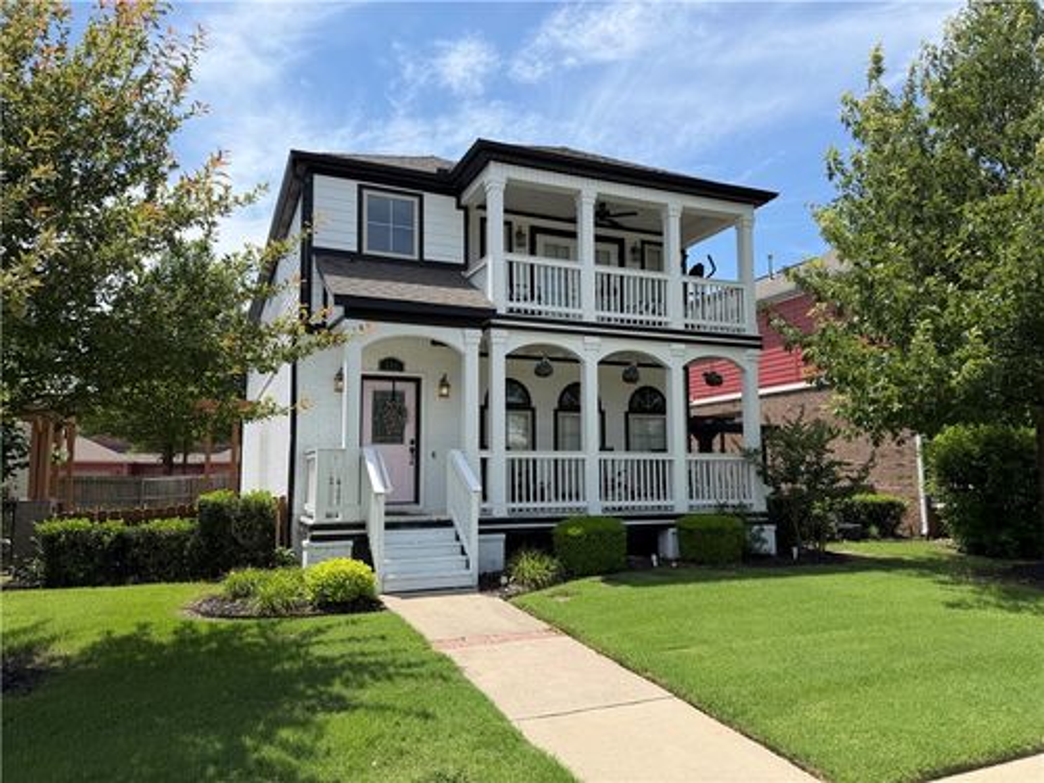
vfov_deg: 56.8
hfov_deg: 71.6
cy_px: 392
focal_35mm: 24
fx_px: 724
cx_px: 522
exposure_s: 1/3953
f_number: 1.78
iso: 80
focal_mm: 6.76
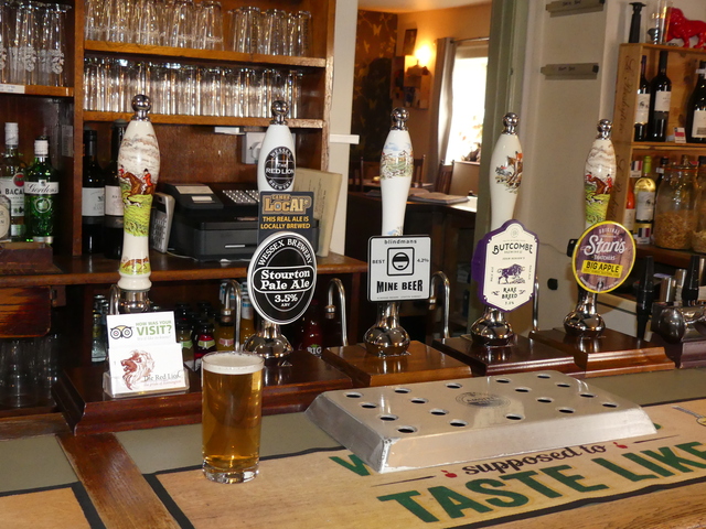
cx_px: 353
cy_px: 264
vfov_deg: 32.2
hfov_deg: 42.1
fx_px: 918
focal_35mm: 45
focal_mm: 8.1
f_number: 2.8
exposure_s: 1/60
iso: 800
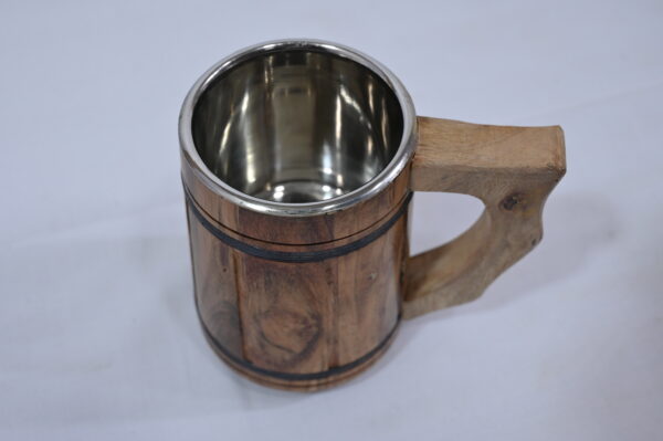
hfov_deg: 41.1
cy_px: 220
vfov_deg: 28.0
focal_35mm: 48
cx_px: 332
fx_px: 883
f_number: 7.1
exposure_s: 1/125
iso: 500
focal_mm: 48
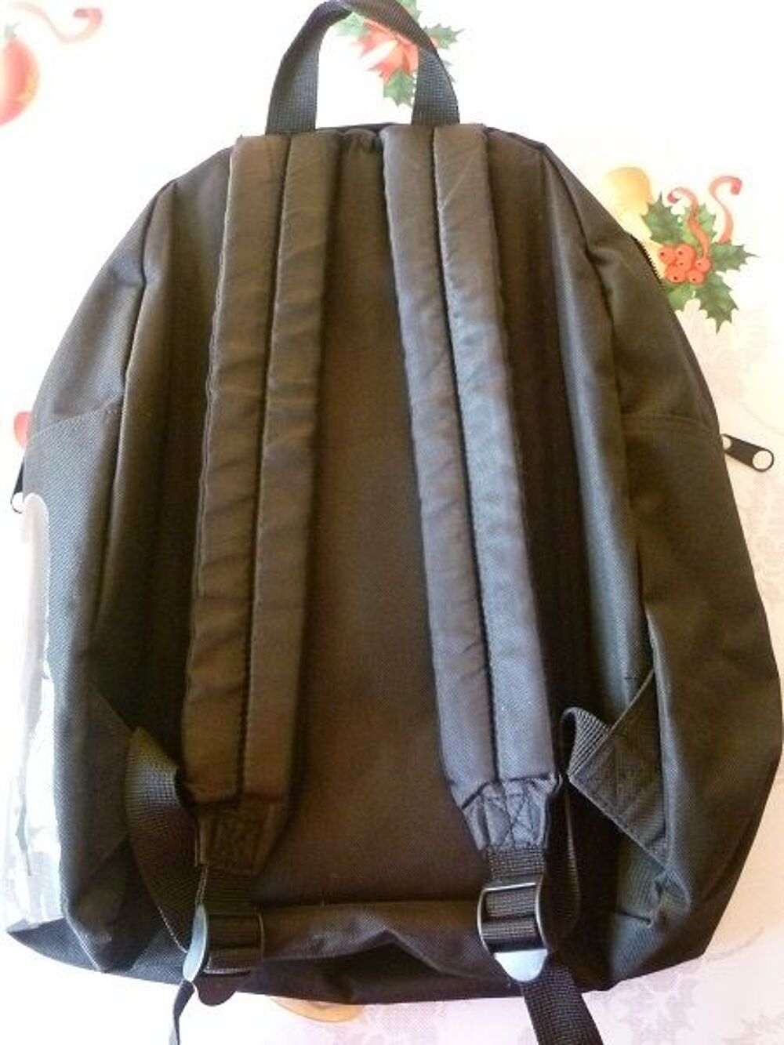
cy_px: 522
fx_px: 966
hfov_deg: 44.2
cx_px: 392
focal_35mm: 32
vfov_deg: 56.8
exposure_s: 1/50
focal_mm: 5.7
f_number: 3
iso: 800
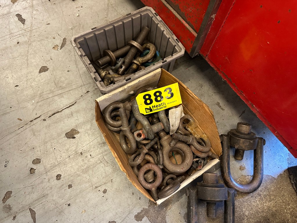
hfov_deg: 71.6
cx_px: 148
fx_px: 206
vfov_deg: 56.8
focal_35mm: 24
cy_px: 112
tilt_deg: -66.2
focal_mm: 6.86
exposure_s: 1/60
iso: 400
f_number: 1.78
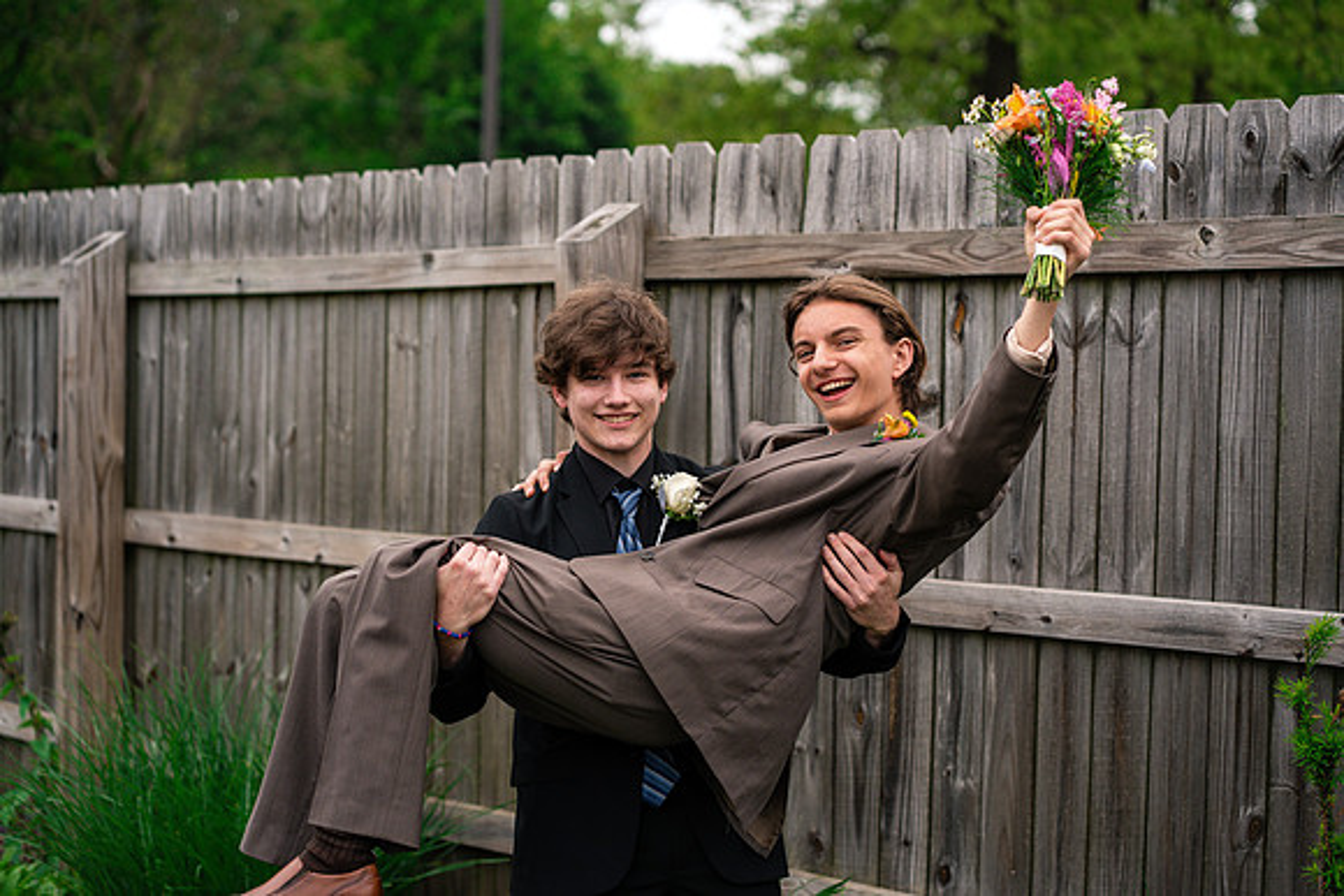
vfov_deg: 16.1
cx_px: 672
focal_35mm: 85
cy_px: 448
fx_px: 3174
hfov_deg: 23.9
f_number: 3.5
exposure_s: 1/1000
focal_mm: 85
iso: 400
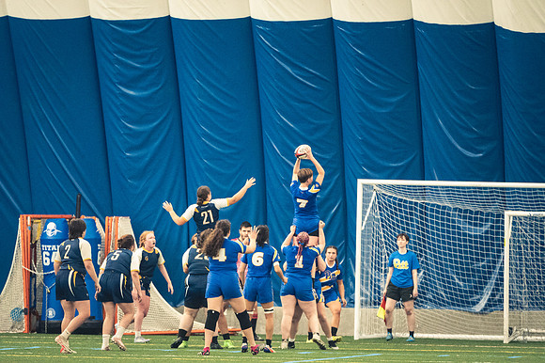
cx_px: 272
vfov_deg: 4.6
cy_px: 182
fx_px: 4539
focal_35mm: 300
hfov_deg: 6.9
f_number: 2.8
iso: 12800
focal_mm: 200
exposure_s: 1/500
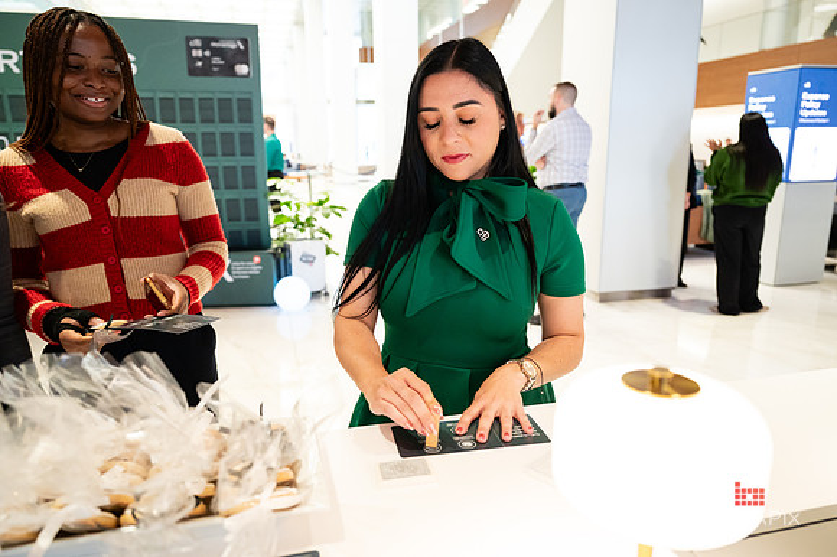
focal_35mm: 25
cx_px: 418
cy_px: 278
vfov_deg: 51.4
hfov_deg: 71.7
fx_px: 579
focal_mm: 24
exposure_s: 1/160
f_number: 3.2
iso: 2500
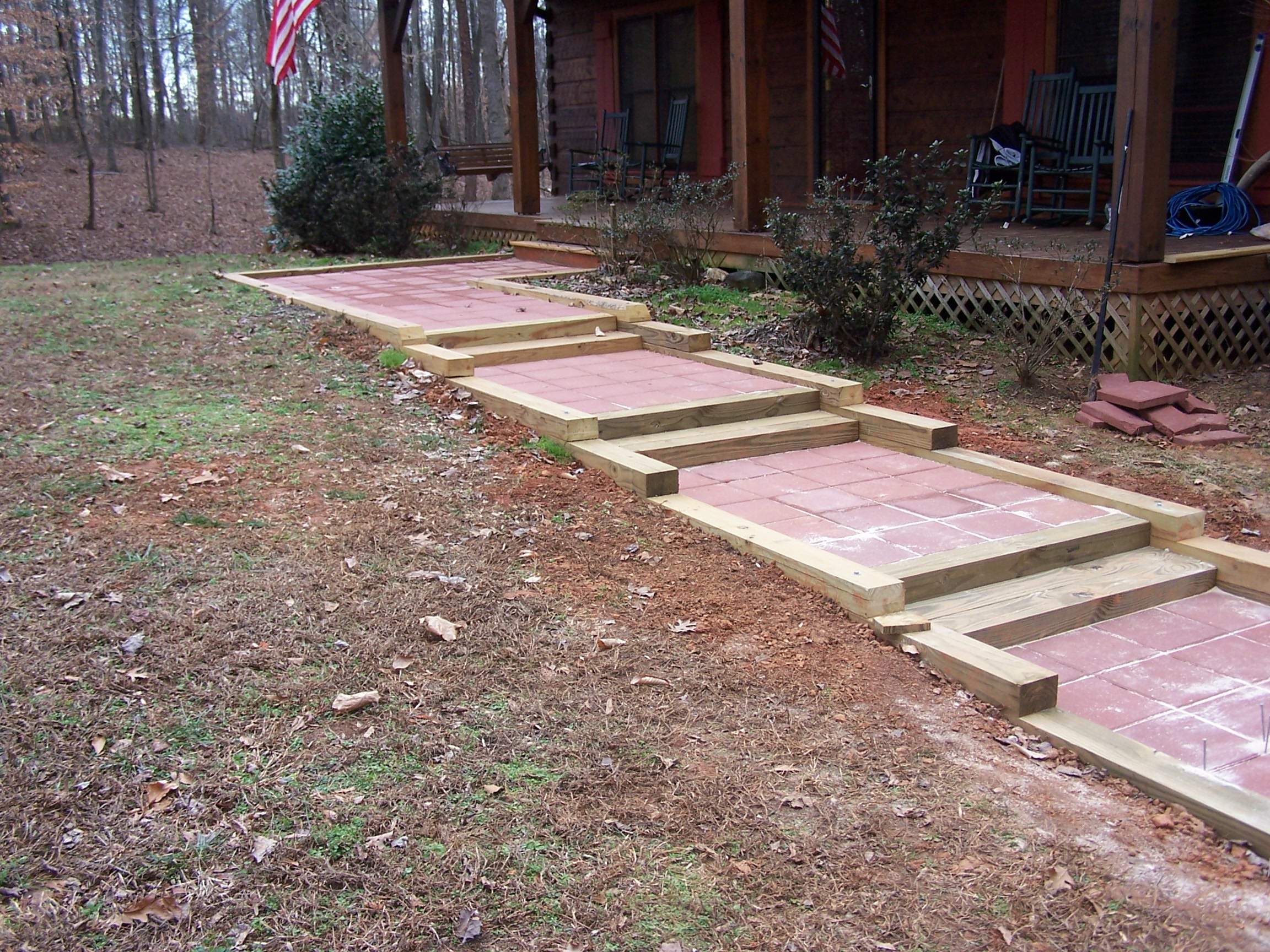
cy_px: 476
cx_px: 635
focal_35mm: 38
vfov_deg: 37.7
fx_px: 1394
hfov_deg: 49.0
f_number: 2.8
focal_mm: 6.3
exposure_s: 1/250
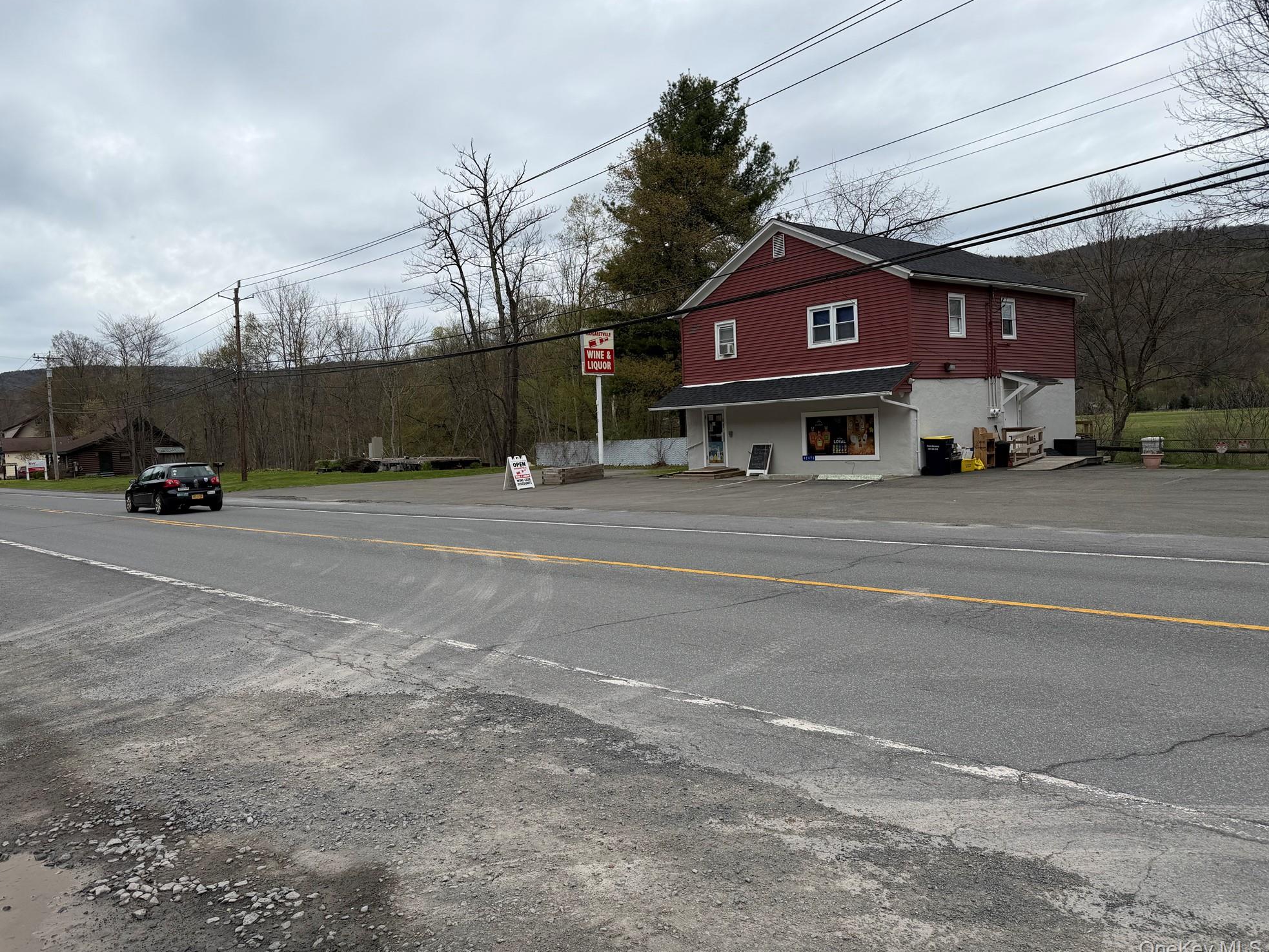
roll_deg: +3.2
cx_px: 609
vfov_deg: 54.9
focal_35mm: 25
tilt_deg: -2.4
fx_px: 917
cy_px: 469
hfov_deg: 69.4
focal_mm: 6.76
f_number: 1.78
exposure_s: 1/4673
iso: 80
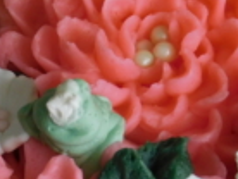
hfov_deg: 3.7
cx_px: 198
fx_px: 3692
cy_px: 271
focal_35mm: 536
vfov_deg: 2.8
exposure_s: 1/30
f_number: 5.1
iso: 200
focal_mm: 26.3
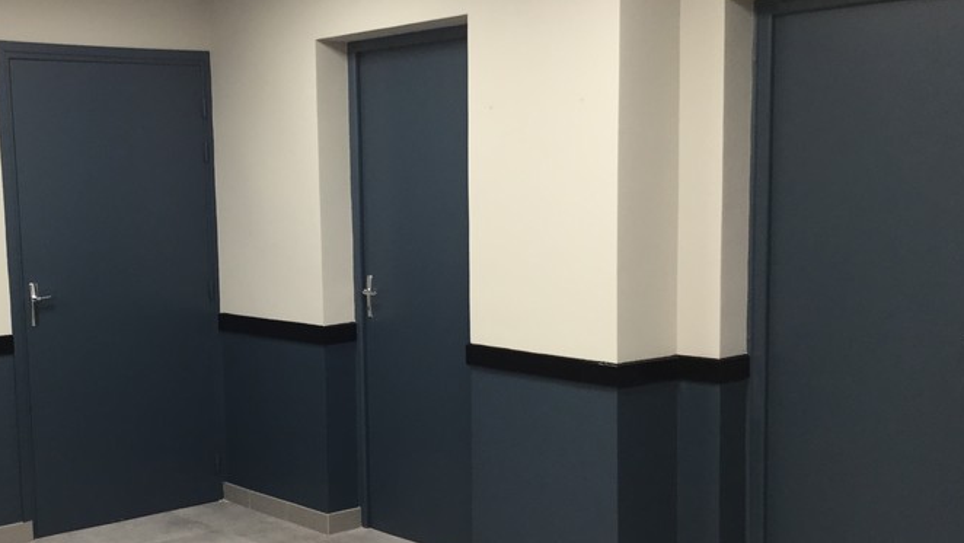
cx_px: 301
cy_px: 355
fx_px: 1304
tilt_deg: -7.0
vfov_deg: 23.4
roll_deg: +0.4
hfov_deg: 39.9
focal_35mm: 51
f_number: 2.4
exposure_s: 1/33
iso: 80
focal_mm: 3.3
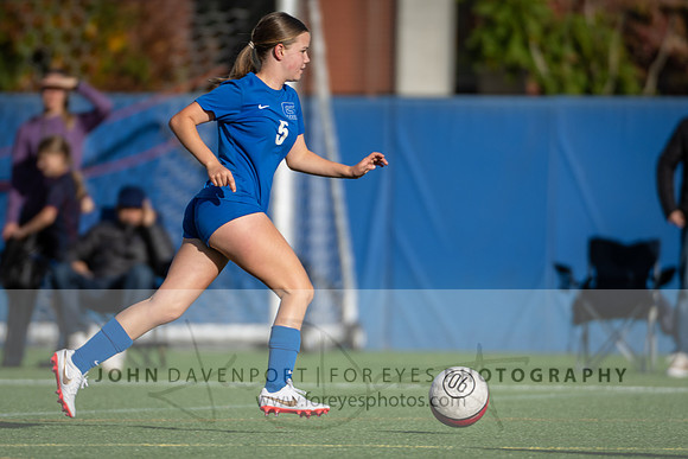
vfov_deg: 2.0
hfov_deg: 3.0
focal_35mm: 685
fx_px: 13085
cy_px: 234
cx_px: 226
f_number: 4
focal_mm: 400
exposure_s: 1/1000
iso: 125
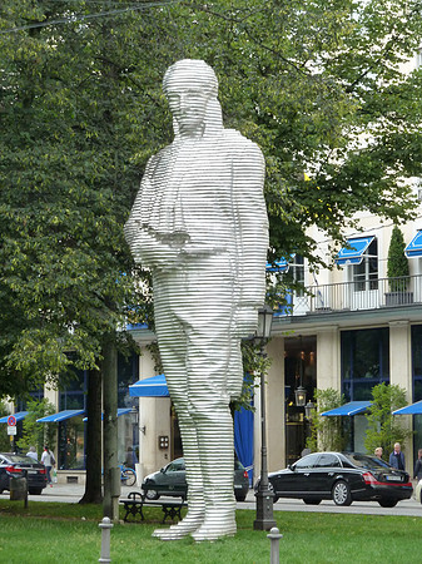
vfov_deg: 16.6
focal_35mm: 119
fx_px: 1936
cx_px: 211
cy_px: 282
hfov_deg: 12.4
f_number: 4.4
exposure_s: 1/125
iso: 250
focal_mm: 19.5
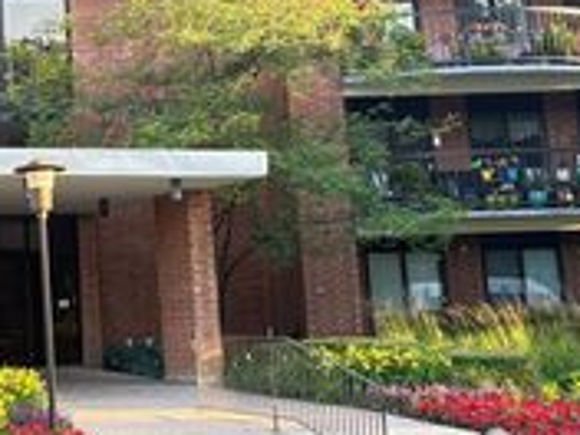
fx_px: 1240
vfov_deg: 19.6
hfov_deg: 24.9
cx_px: -23
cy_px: 71
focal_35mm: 74
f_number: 1.6
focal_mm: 5.96
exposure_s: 1/217
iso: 125
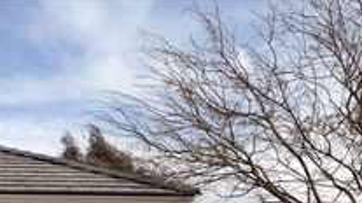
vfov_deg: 13.0
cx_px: 98
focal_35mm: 87
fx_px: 834
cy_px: 325
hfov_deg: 24.3
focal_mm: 4.13
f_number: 2.4
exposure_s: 1/1364
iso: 50
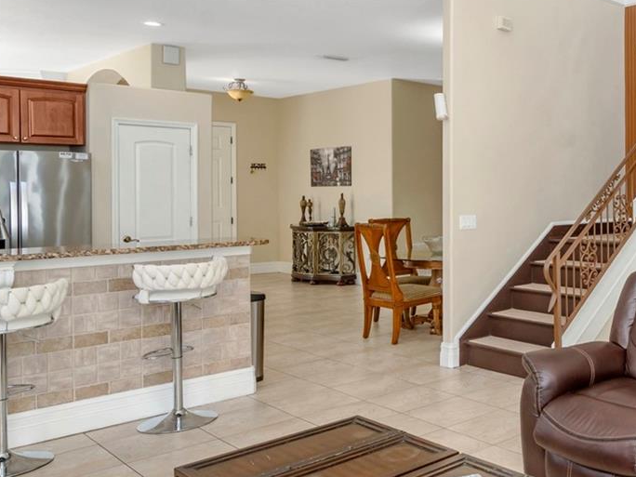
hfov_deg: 43.7
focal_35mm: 36
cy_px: 184
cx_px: 641
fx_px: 661
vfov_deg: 39.4
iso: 250
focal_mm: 16
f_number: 6.7
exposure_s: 1/60
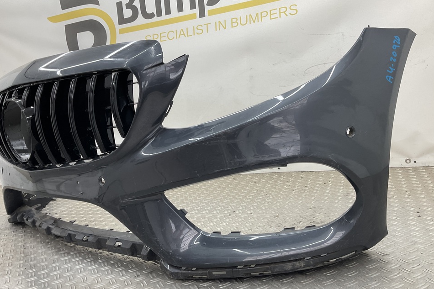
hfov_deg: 58.7
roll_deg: +7.6
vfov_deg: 41.1
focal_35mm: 32
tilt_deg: -8.7
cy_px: 156
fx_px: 386
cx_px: 214
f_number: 1.8
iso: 32
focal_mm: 3
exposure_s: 1/100
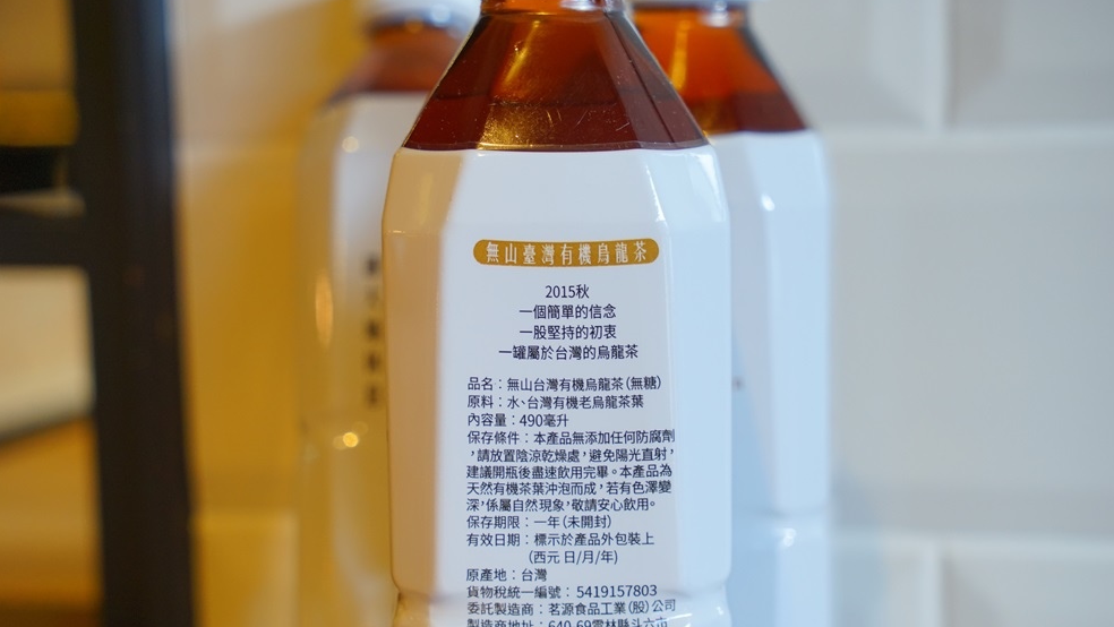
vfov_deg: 18.3
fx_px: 1950
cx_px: 562
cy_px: 354
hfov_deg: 31.9
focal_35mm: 66
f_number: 6.3
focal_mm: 62
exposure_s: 1/60
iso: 800
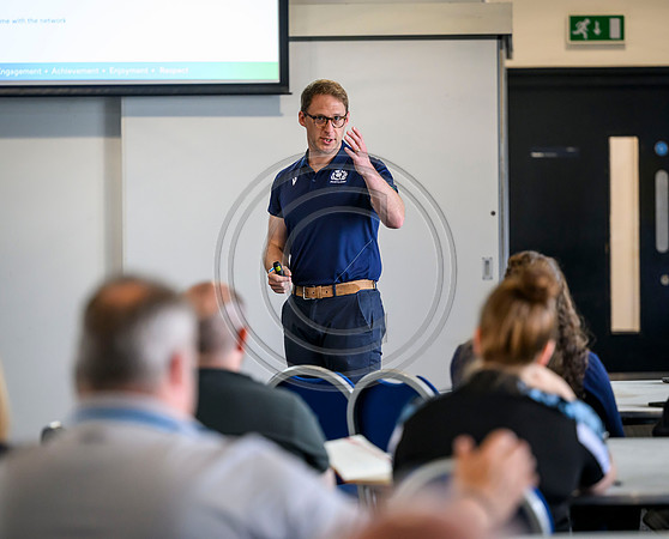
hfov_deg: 11.6
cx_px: 379
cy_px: 272
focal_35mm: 166
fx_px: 3288
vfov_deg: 9.4
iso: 2500
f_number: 2.8
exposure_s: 1/500
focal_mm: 140
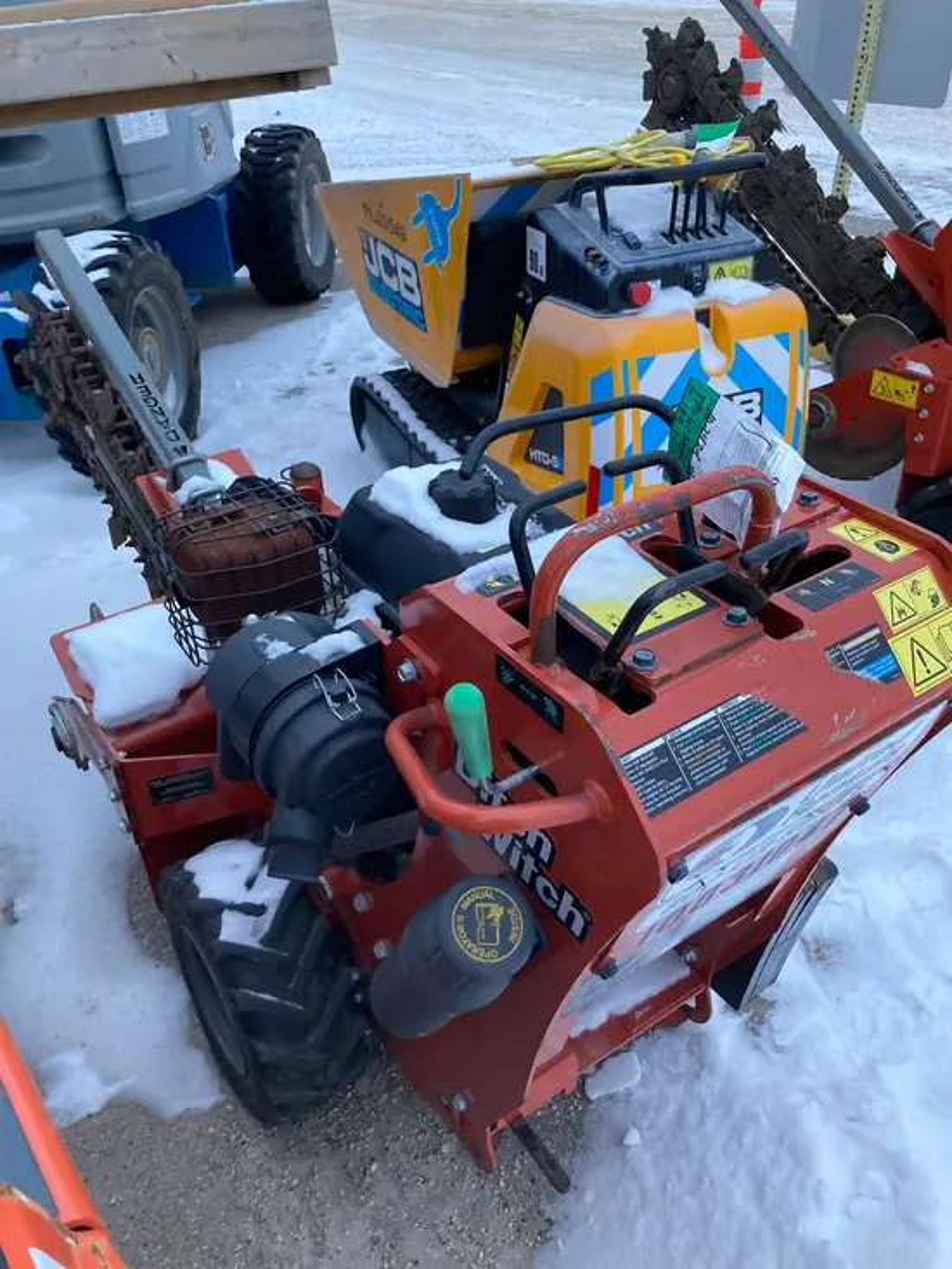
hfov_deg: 49.8
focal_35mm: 28
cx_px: 476
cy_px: 634
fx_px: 1026
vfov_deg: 63.4
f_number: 1.8
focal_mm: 3.99
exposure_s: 1/60
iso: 200
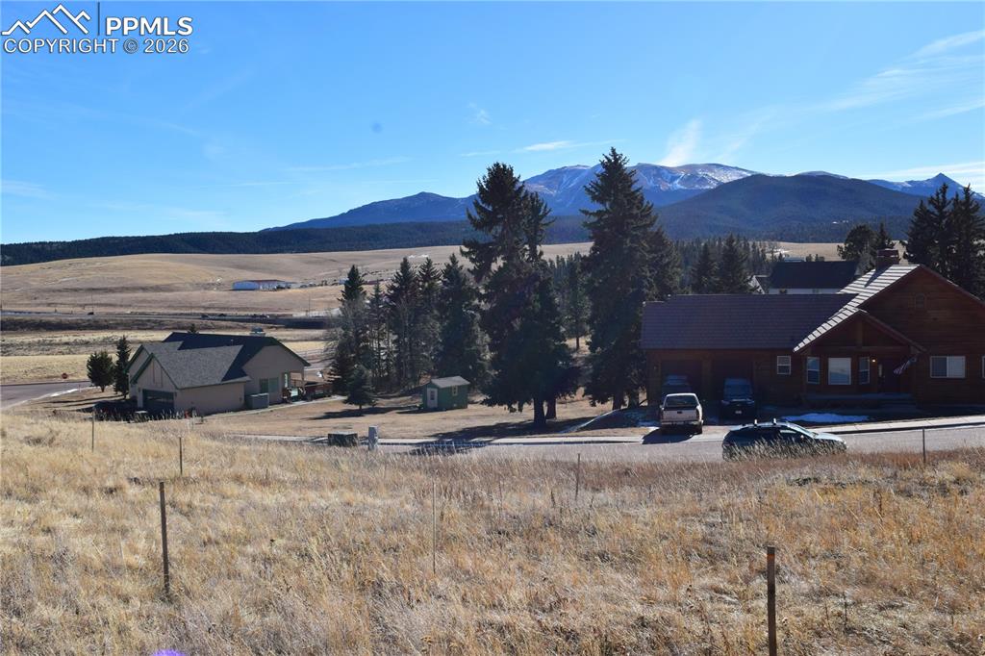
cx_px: 492
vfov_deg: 35.5
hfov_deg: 51.3
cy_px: 328
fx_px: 1026
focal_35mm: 38
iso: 400
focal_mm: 25
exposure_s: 1/500
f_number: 11
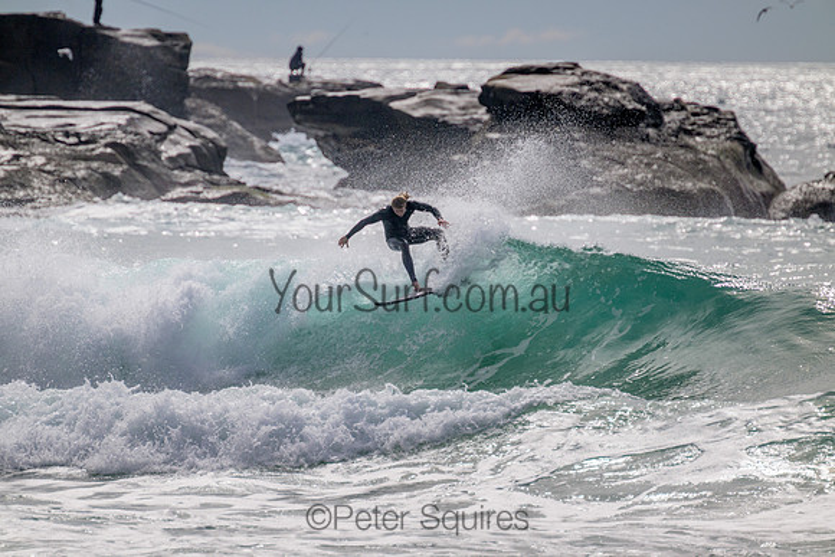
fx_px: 18559
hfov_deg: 2.6
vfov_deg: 1.7
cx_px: 418
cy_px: 278
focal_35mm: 800
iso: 450
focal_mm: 800
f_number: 11
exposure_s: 1/2000
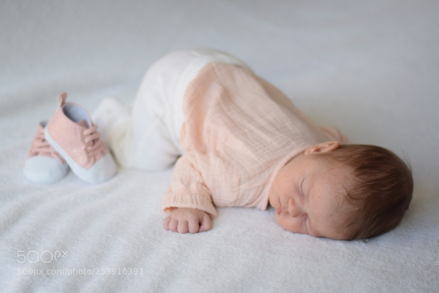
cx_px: 220
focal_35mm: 75
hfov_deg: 27.0
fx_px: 914
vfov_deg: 18.2
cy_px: 146
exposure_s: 1/500
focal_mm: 50
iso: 100
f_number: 1.8
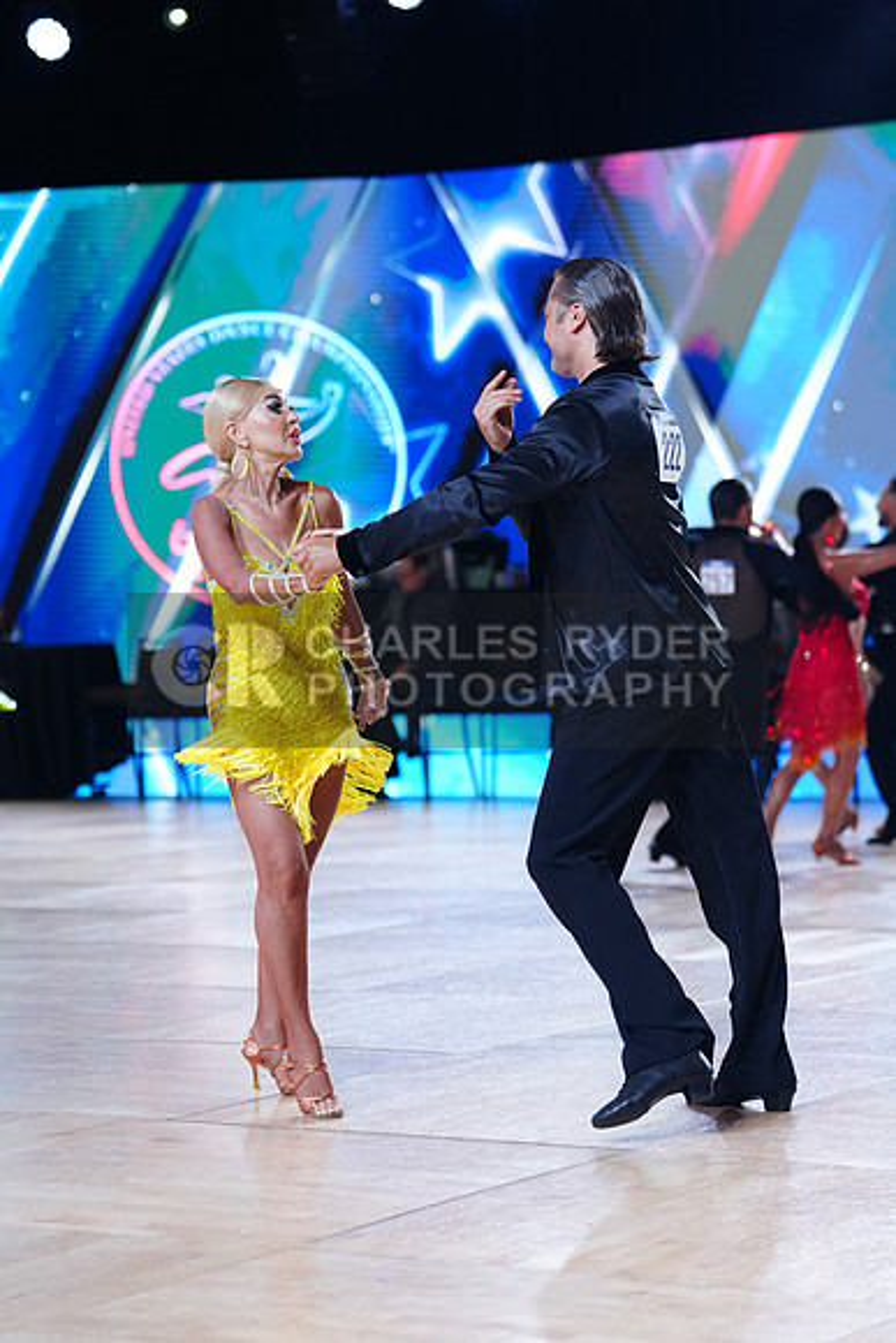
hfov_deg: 15.0
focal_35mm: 91
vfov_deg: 22.4
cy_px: 672
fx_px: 3395
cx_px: 448
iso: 1250
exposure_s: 1/800
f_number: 2.8
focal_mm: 91
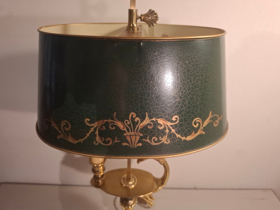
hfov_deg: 73.9
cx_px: 140
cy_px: 105
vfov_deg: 58.9
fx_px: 186
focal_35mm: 23
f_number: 1.8
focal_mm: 5.54
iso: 250
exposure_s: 1/100
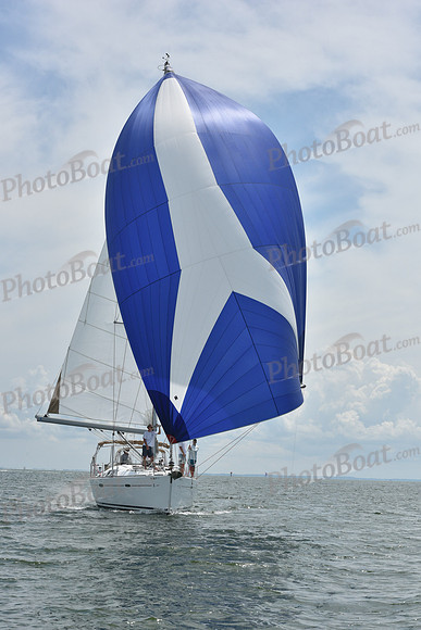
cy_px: 315
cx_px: 210
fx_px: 1227
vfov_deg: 28.8
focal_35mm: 70
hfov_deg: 19.5
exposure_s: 1/1000
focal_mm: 70
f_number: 11
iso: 320
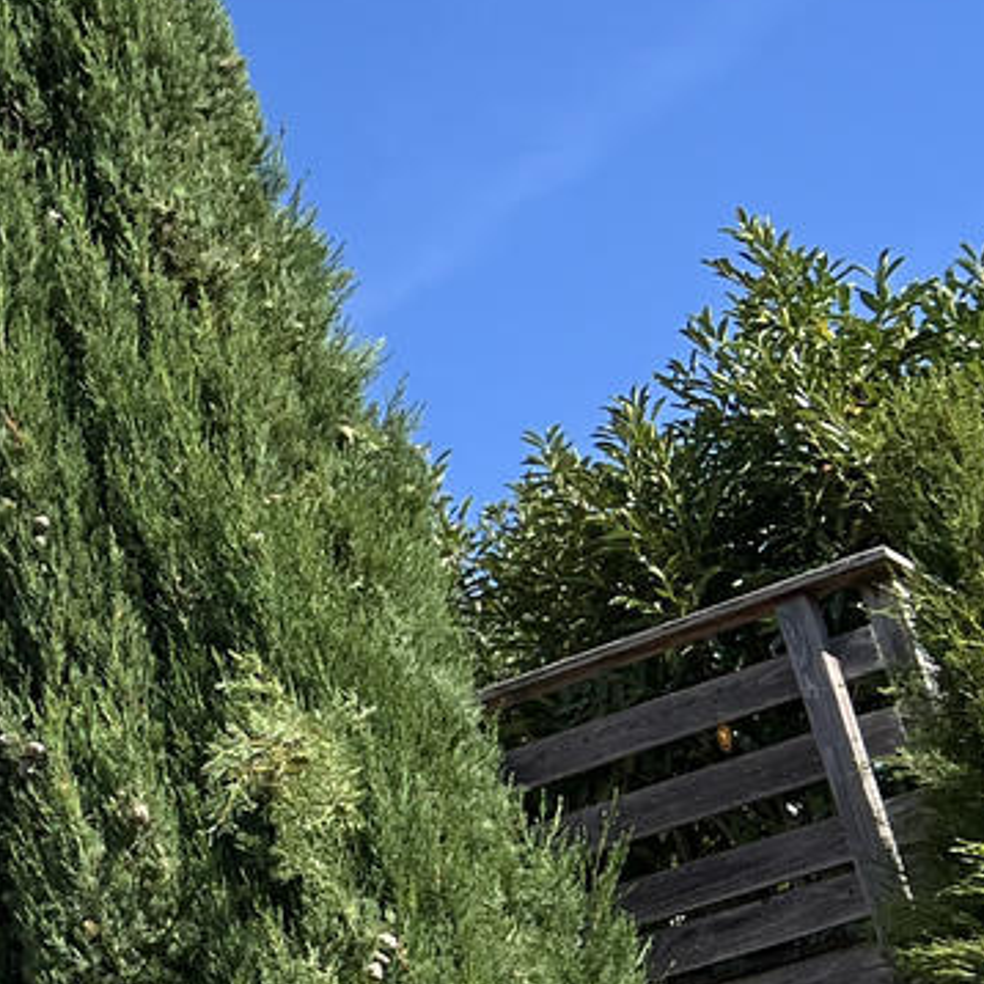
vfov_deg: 15.6
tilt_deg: +22.3
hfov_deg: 13.1
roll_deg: +5.0
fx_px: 3570
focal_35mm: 111
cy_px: 772
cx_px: -1130
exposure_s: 1/4444
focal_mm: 5.7
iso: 50
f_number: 1.5
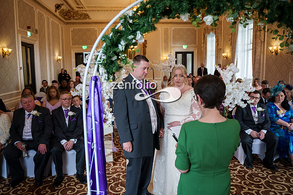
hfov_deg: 65.5
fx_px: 228
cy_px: 98
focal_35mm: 28
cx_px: 146
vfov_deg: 46.4
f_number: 2.8
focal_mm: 28
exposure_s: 1/250
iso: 1600
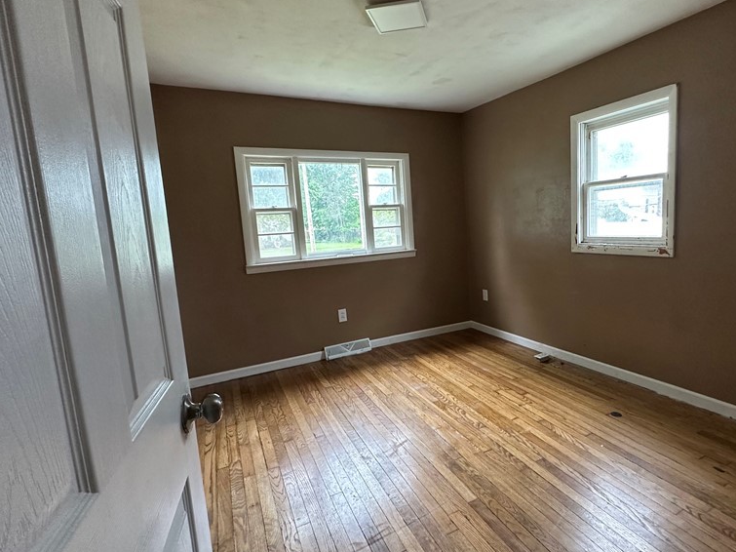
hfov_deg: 83.8
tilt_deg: -7.0
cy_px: 274
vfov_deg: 68.7
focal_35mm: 19
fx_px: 404
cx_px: 435
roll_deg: +2.5
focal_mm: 2.22
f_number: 2.2
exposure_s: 1/120
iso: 250
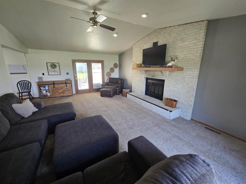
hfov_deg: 106.2
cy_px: 92
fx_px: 92
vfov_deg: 89.9
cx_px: 123
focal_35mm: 13
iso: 160
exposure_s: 1/60
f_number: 2.2
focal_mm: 2.2
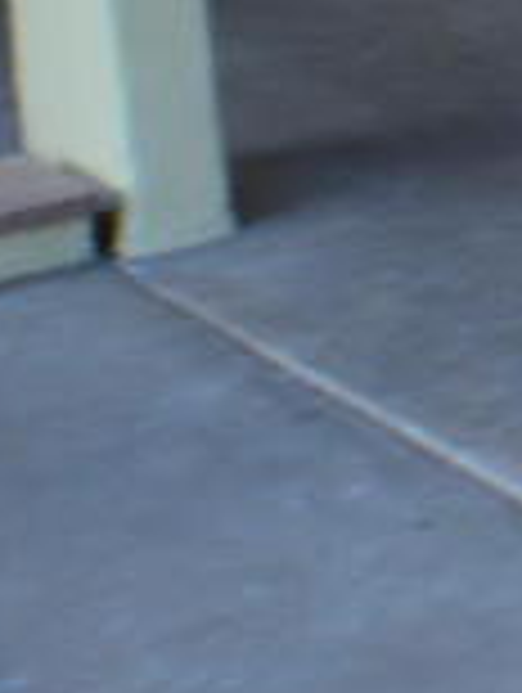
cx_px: 2554
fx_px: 4331
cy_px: -760
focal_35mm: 216
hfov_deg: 5.4
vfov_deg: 8.6
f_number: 10
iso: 400
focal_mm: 20
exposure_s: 1/200
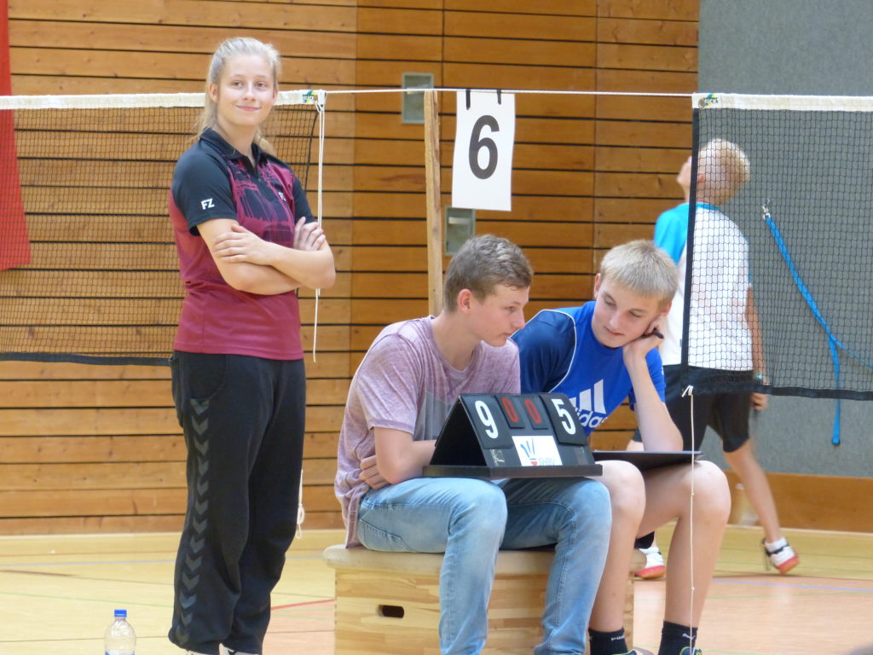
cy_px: 328
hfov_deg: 6.8
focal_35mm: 290
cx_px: 436
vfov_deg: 5.1
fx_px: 7314
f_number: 2.8
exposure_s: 1/80
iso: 400
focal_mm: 52.3
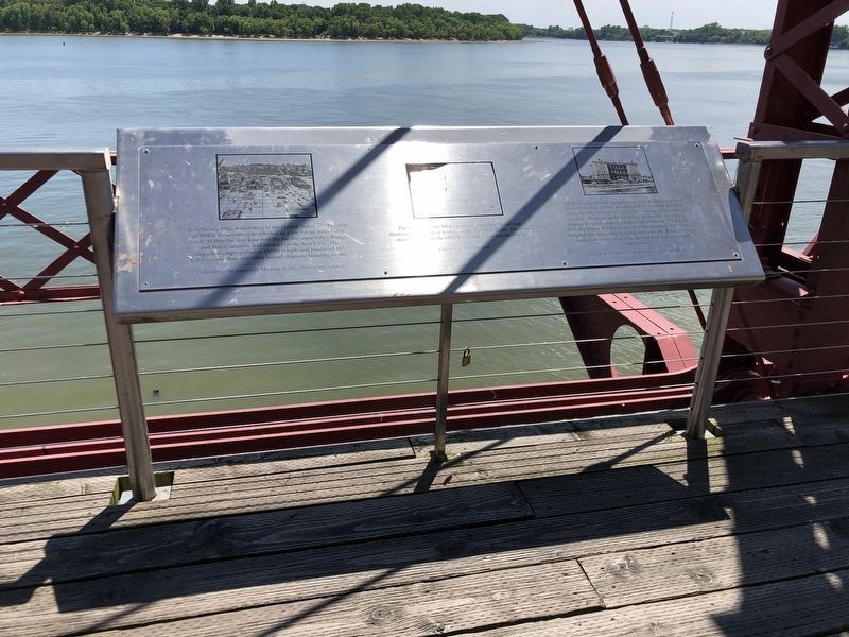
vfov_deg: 49.7
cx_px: 424
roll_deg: -2.5
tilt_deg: -21.4
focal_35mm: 28
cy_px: 318
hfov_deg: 63.4
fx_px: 687
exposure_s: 1/2024
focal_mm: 4
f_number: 1.8
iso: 20
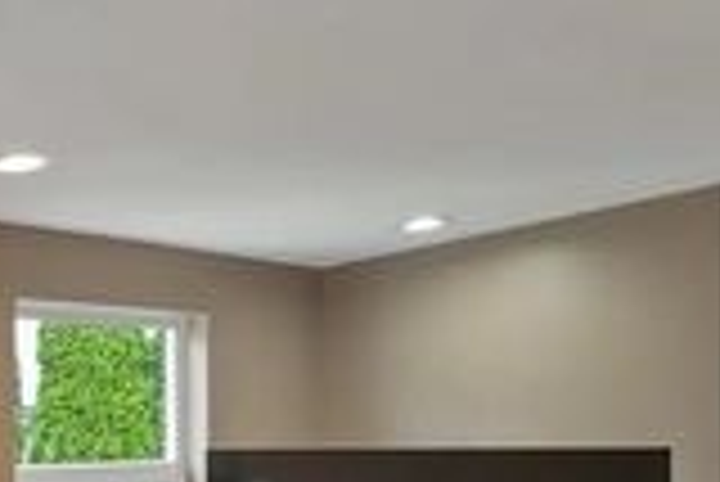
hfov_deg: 30.5
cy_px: 450
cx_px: 36
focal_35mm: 62
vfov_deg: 21.4
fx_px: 1241
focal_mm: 15.5
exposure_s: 1/8
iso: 320
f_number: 5.6
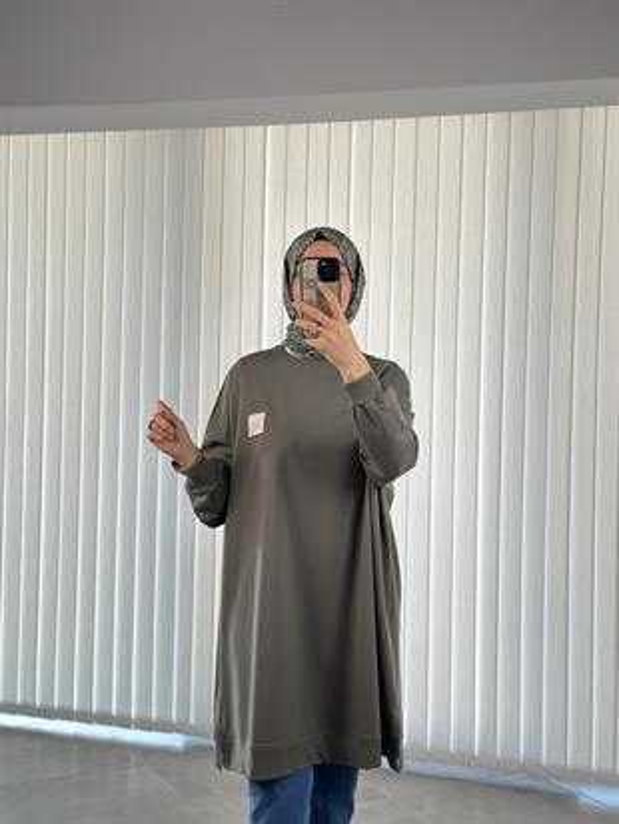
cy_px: 412
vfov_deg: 39.6
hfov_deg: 30.3
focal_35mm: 48
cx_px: 310
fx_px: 1144
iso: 80
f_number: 1.78
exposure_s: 1/255
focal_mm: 6.86
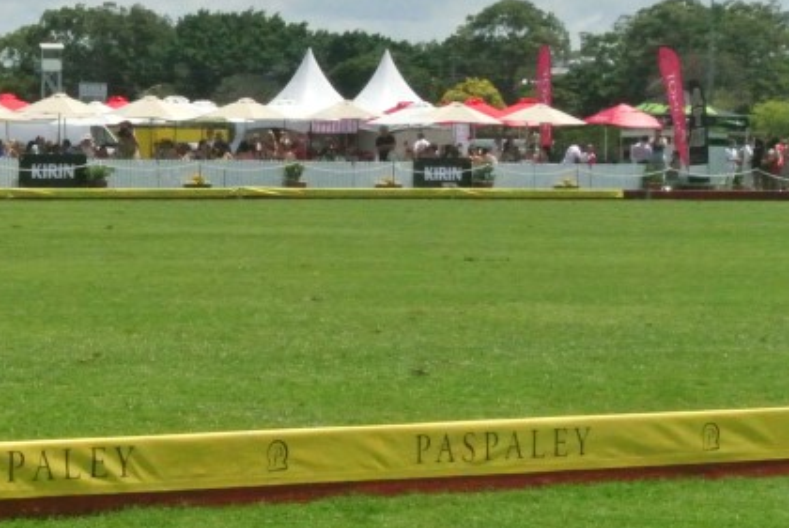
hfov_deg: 10.5
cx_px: -130
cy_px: 283
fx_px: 4234
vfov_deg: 7.1
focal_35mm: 193
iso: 3200
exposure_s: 1/3200
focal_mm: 30
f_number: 14
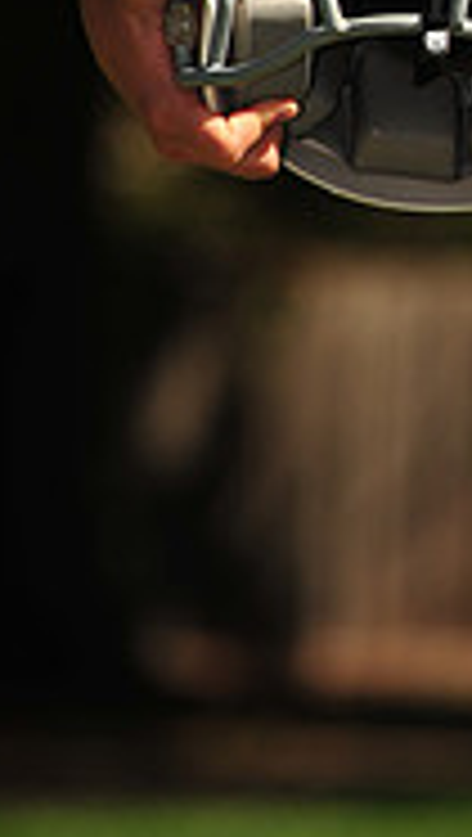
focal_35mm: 572
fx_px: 12692
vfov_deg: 3.8
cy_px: -234
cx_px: 845
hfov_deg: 2.1
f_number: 5
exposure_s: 1/1000
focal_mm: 175
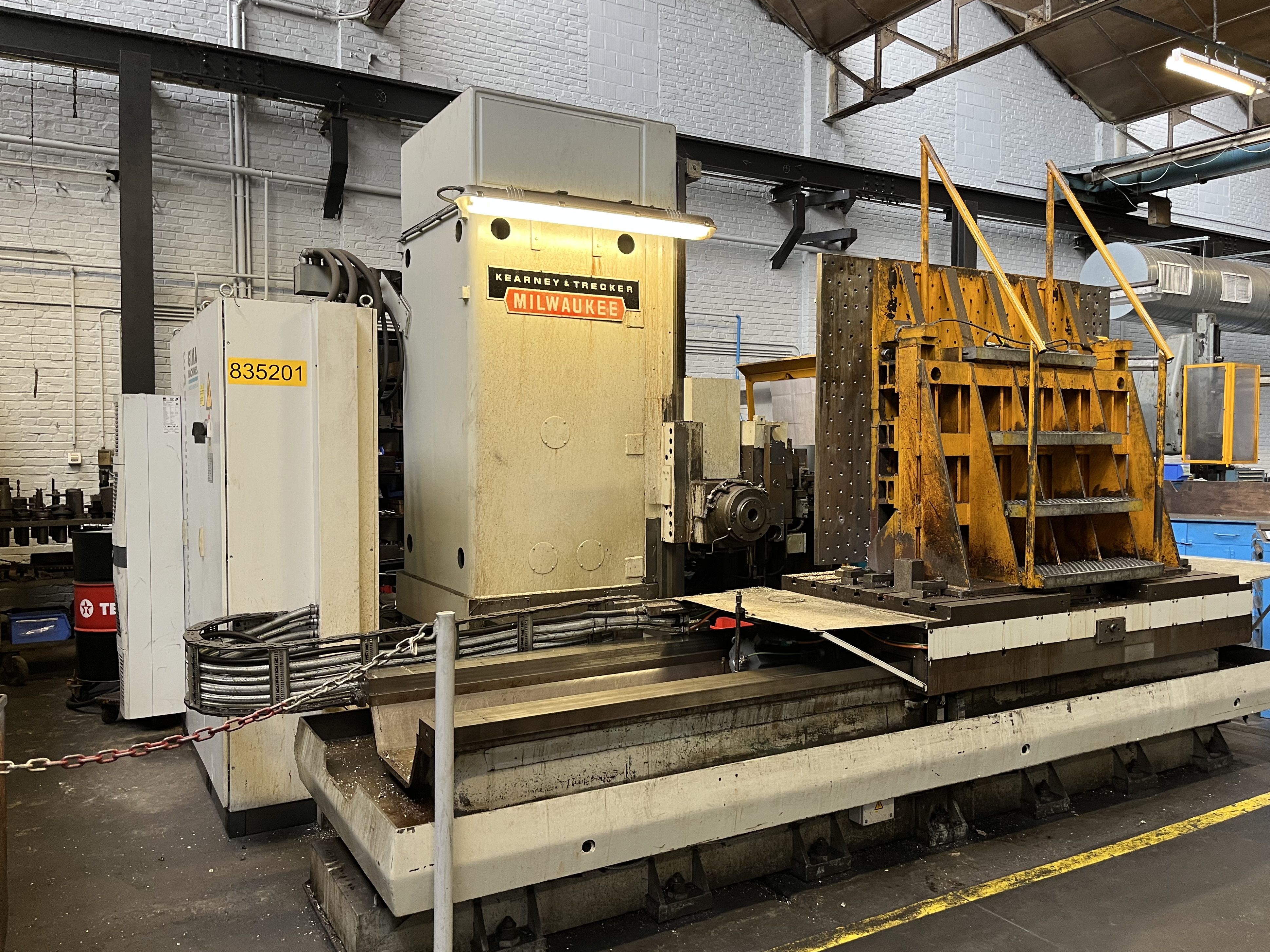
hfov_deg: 65.3
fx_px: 991
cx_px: 654
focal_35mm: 27
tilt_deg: -2.9
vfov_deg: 51.4
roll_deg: -0.1
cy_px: 477
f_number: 1.6
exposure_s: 1/50
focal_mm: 5.1
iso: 80
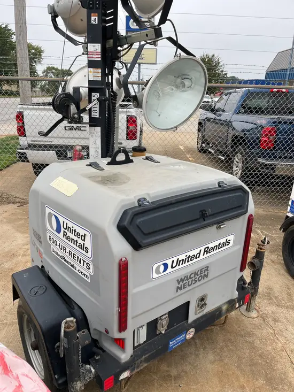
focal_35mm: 26
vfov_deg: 67.3
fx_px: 294
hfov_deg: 53.1
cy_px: 196
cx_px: 147
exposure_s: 1/649
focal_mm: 5.1
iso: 50
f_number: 1.6
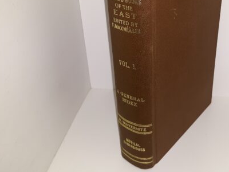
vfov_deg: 34.0
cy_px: 56
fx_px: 278
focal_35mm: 42
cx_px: 167
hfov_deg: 43.6
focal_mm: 3.7
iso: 50
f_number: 1.7
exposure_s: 1/120
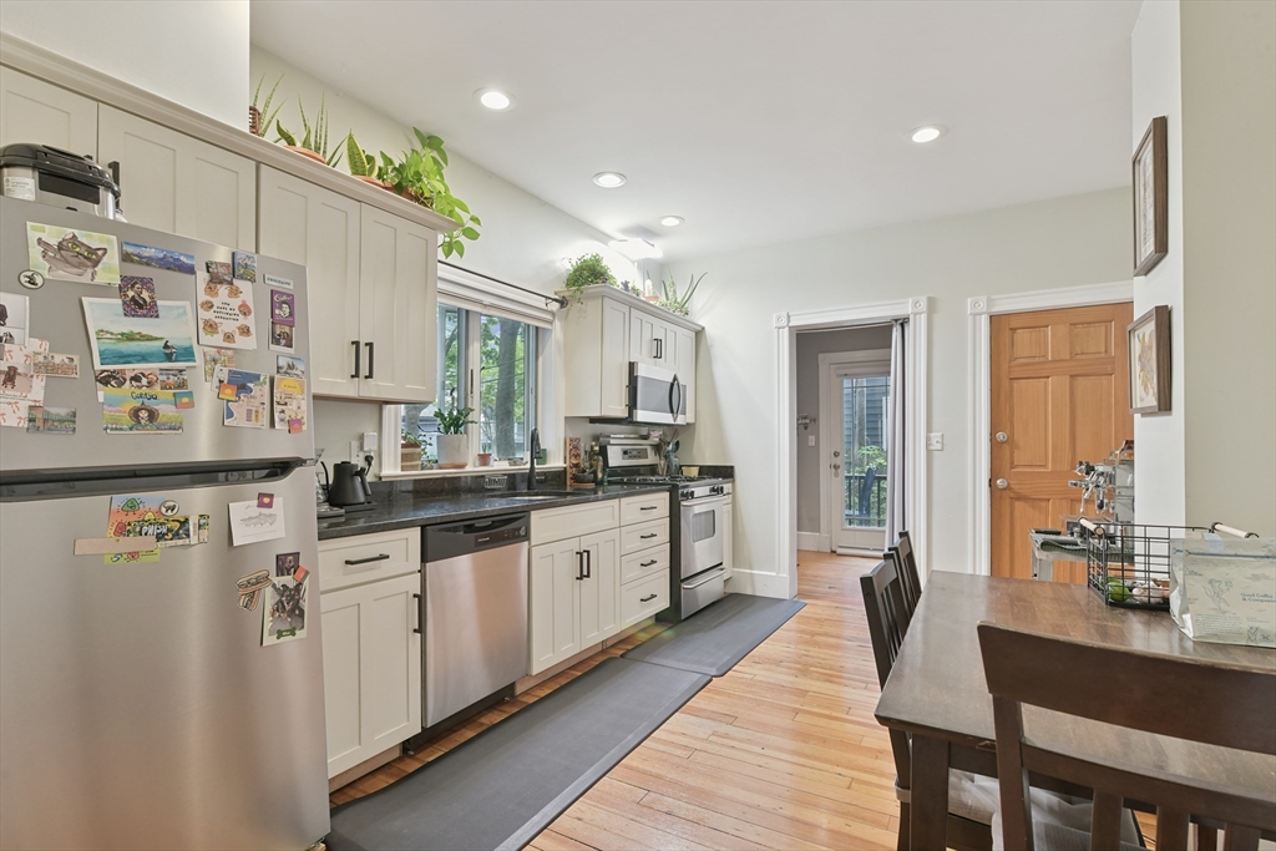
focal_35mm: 17
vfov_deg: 70.5
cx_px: 638
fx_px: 603
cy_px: 426
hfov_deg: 93.3
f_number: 9
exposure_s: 1/15
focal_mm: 17
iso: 640
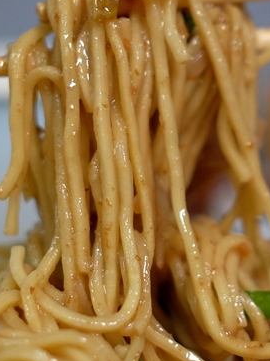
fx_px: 875
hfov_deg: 17.5
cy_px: 210
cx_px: 133
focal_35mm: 84
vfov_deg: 23.3
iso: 1000
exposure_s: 1/340
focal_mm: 23
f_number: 1.6
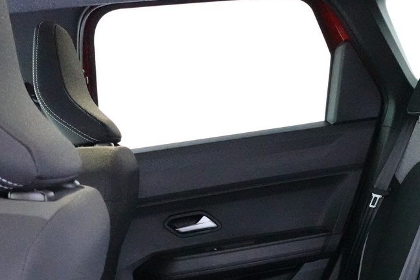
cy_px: 299
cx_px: 309
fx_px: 583
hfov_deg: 38.7
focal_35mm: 50
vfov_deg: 25.3
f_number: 2
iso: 6400
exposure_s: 1/60
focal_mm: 7.6
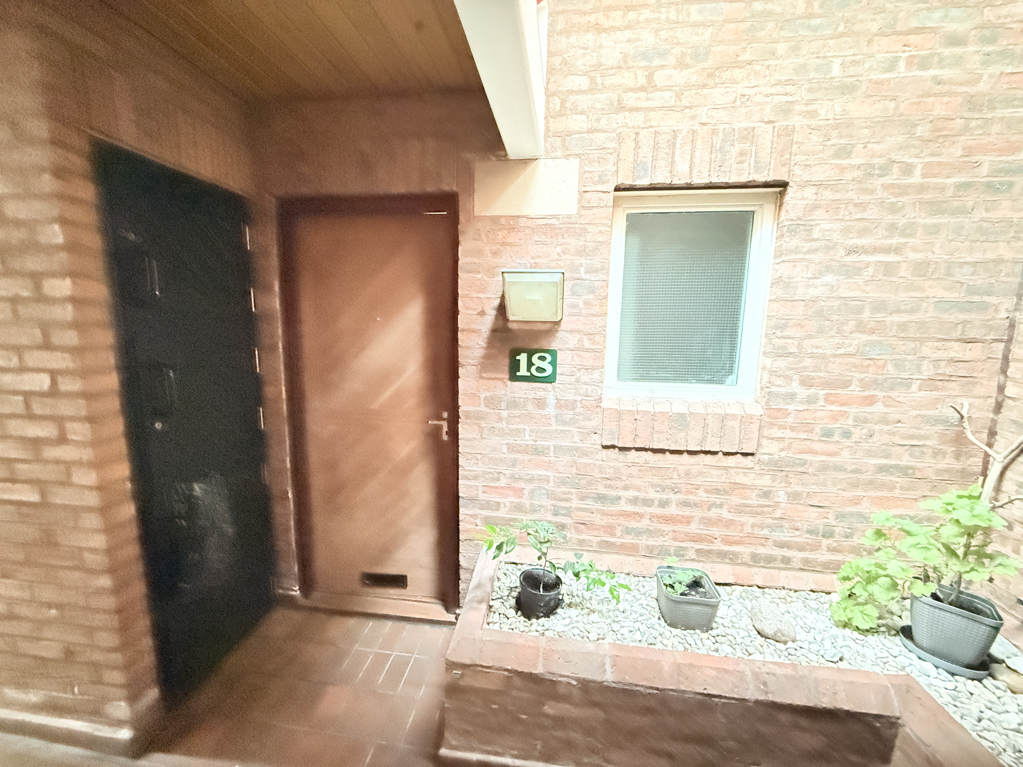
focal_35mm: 14
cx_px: 512
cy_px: 384
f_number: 2.2
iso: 3200
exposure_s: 1/30
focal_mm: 2.22
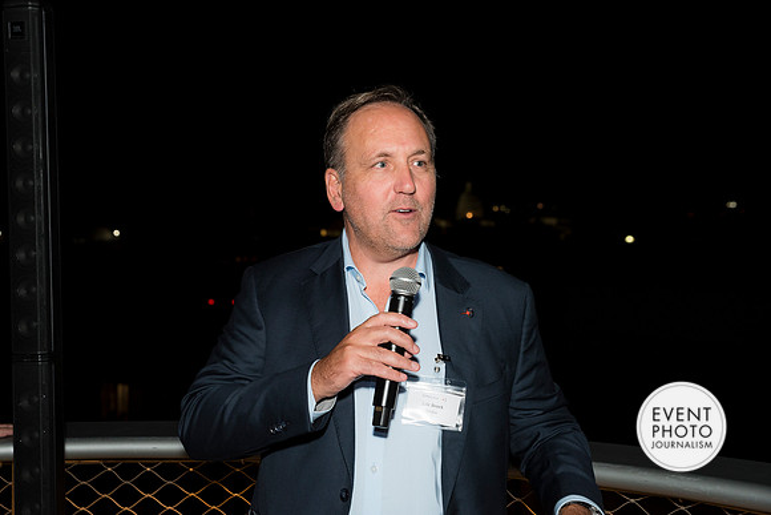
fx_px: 1328
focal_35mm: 62
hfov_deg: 32.4
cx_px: 386
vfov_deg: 21.9
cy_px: 258
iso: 1250
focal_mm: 62
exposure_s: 1/125
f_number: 5.6
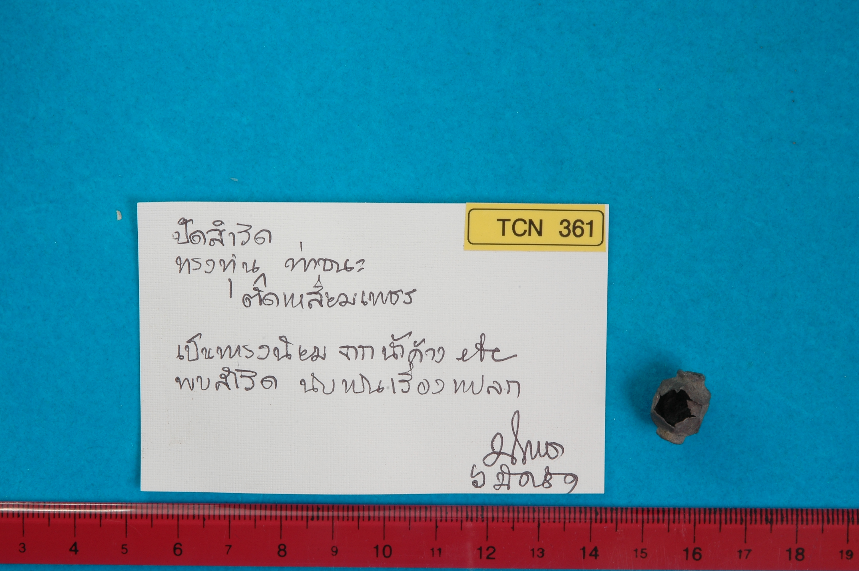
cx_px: 430
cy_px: 286
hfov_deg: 19.5
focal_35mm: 105
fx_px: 2503
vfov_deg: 13.0
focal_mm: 70
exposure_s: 1/5
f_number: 29
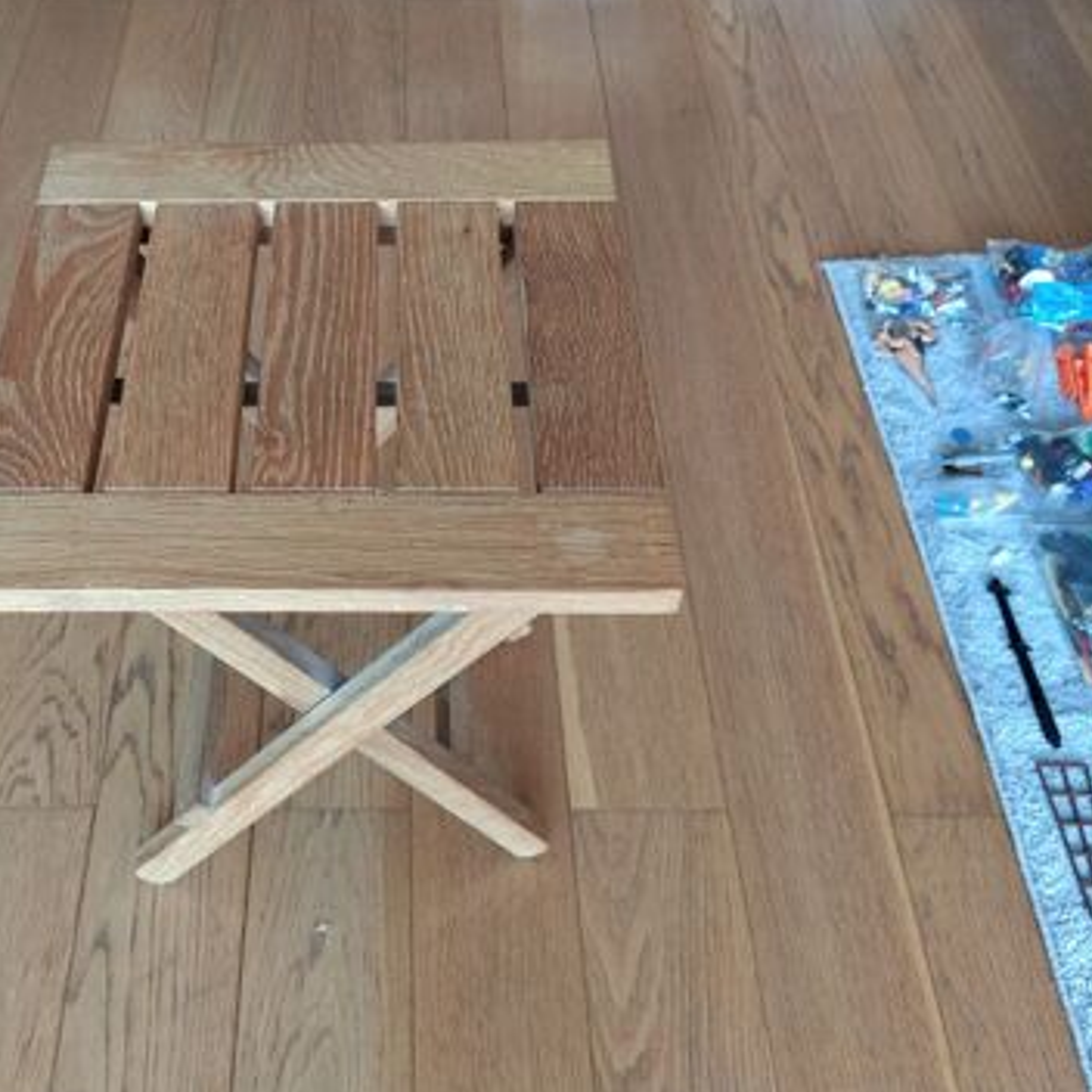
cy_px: 543
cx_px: 388
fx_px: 1249
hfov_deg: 46.7
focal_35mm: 35
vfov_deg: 47.2
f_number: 1.8
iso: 200
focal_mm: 4.22
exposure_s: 1/33.3
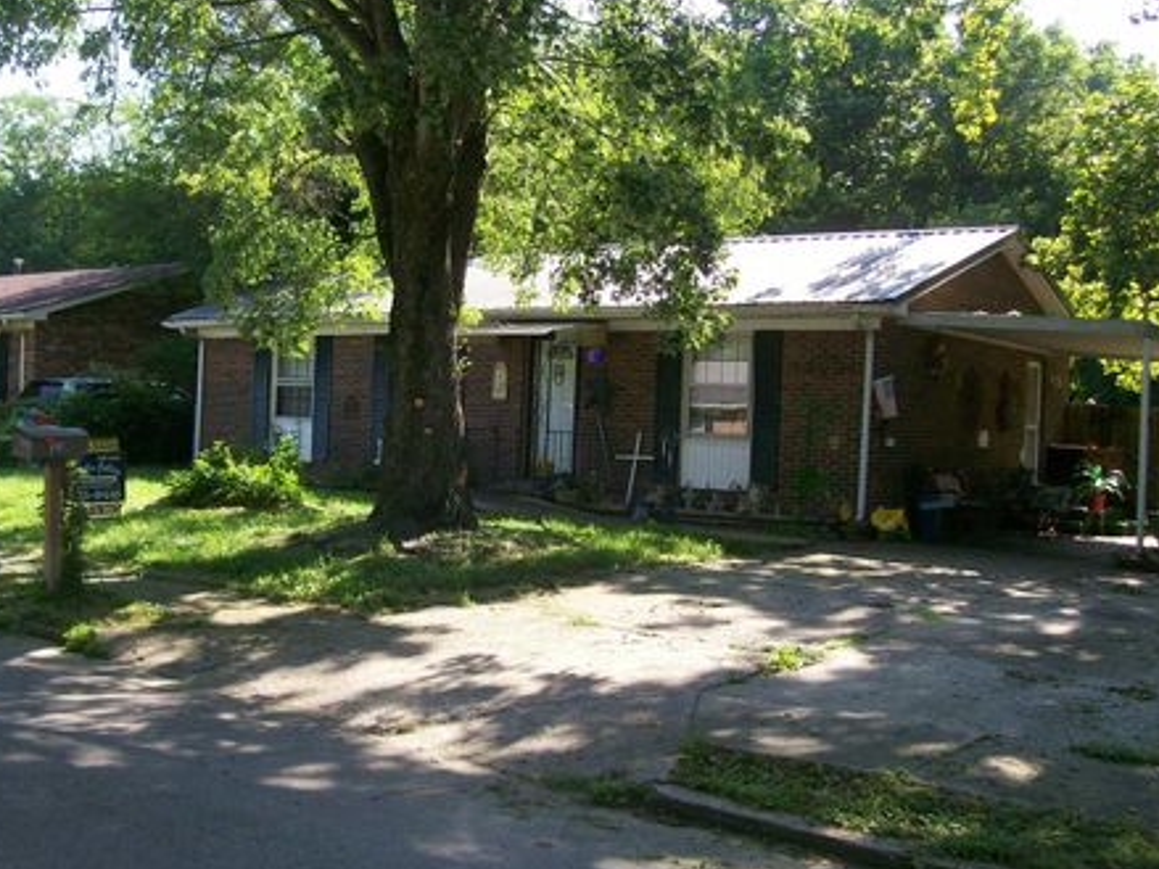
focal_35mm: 41
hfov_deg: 45.7
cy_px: 456
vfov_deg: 35.1
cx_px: 536
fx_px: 1372
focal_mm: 6
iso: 80
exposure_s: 1/313
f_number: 2.7
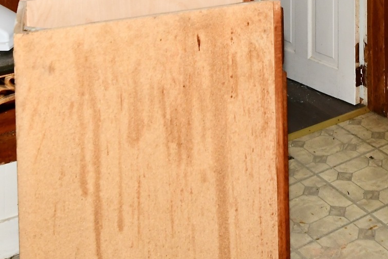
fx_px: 614
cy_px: -164
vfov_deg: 19.6
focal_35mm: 57
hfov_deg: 34.3
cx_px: 292
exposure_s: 1/60
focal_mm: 14
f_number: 6.3
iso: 640
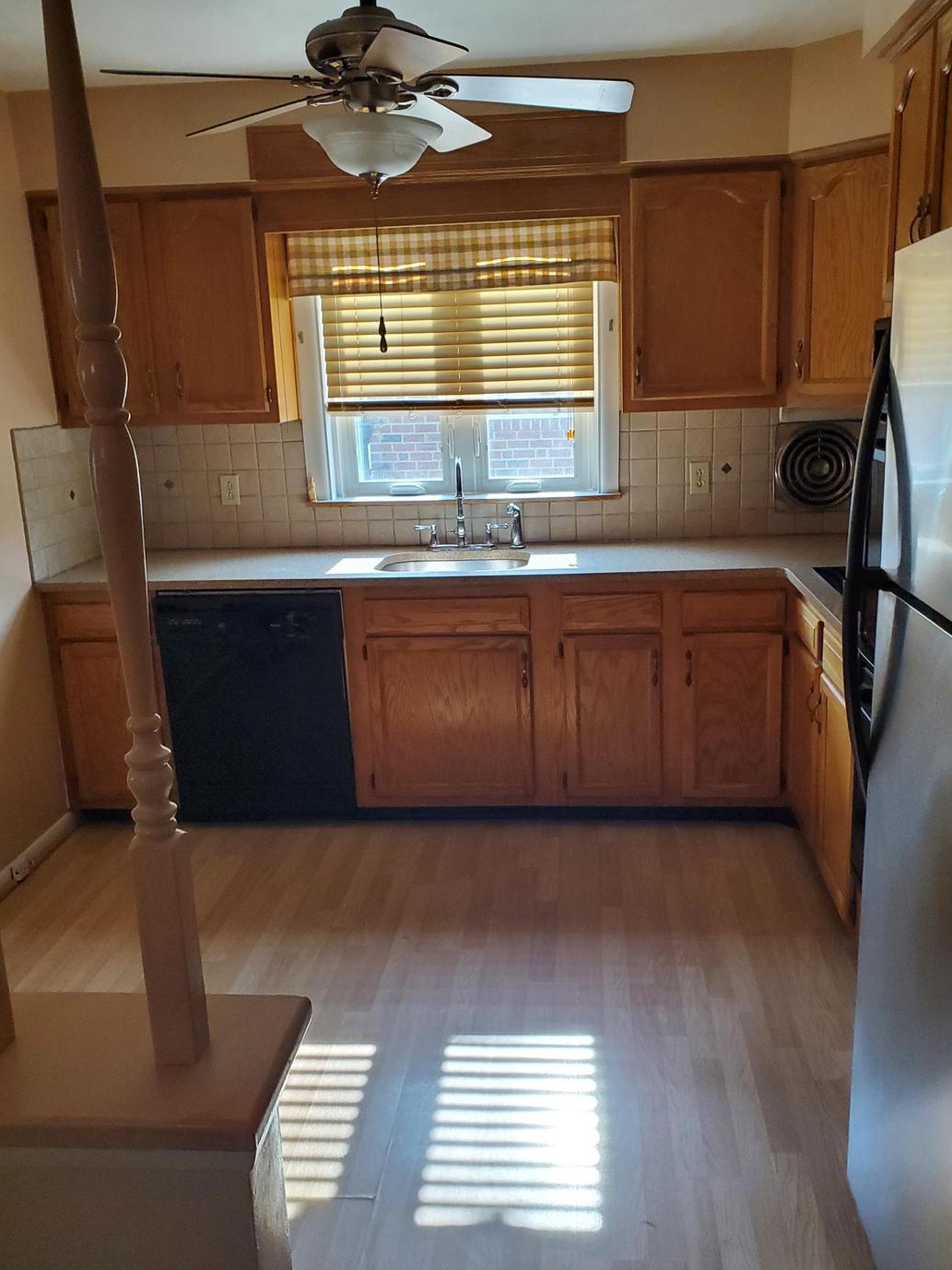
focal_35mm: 29
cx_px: 456
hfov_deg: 48.2
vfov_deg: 61.7
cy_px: 639
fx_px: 1063
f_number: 2.4
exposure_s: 1/120
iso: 400
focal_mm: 4.3
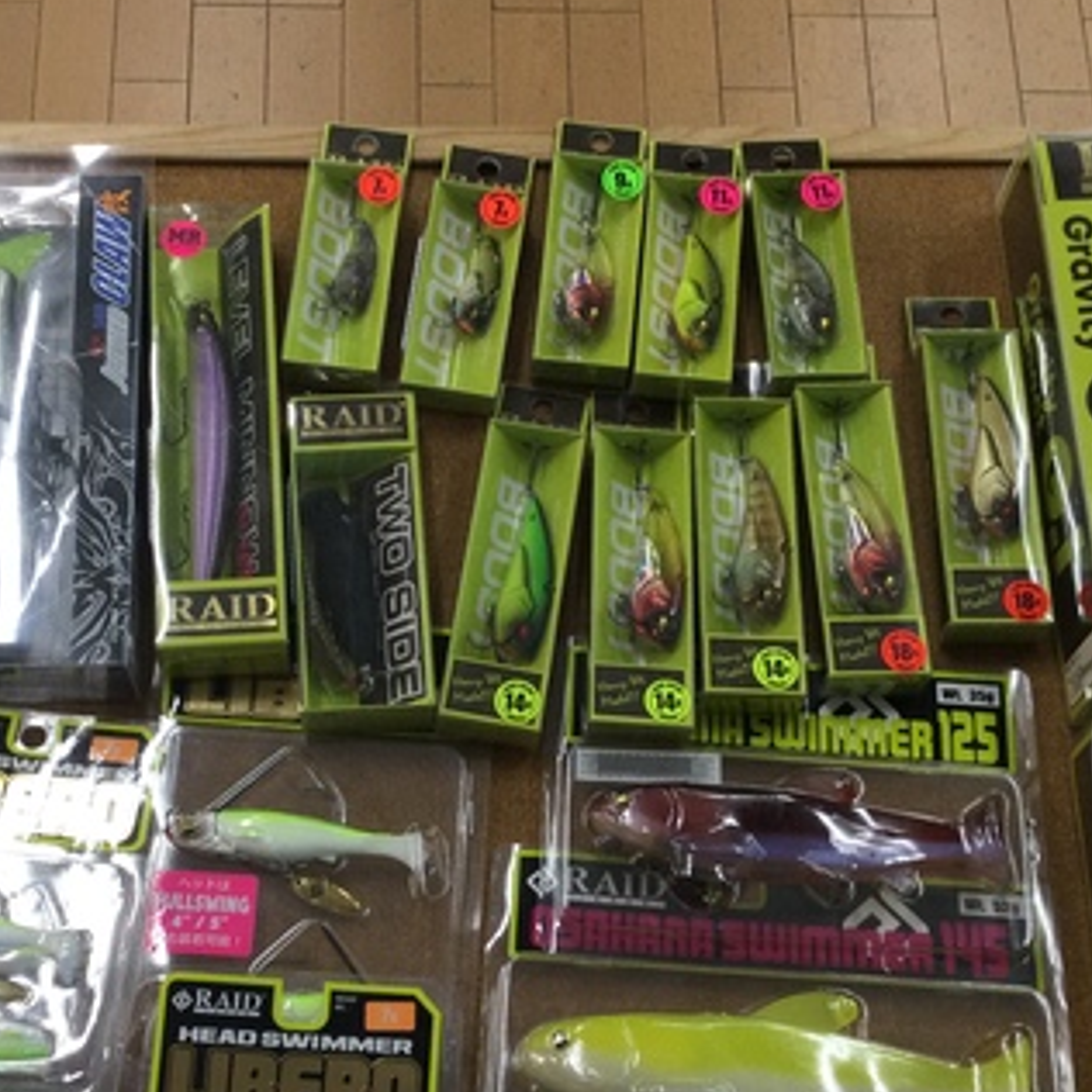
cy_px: 722
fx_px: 1856
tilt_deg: -69.7
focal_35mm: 52
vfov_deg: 32.5
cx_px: 477
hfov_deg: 32.7
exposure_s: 1/30
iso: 25
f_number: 2.4
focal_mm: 3.3
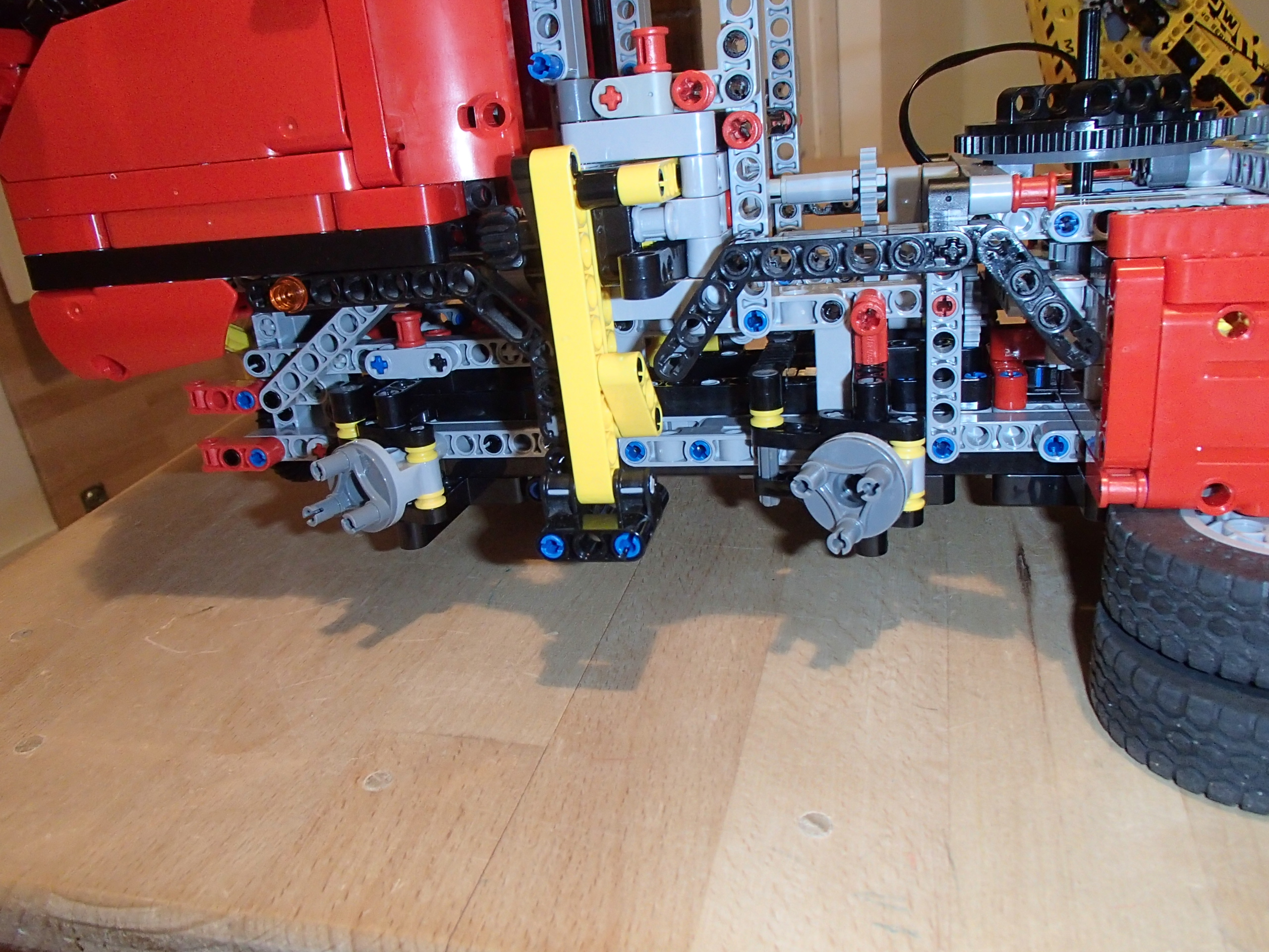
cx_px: 634
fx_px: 1026
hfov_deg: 63.4
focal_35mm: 28
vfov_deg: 49.7
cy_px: 476
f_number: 3.9
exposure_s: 1/30
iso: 400
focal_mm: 5
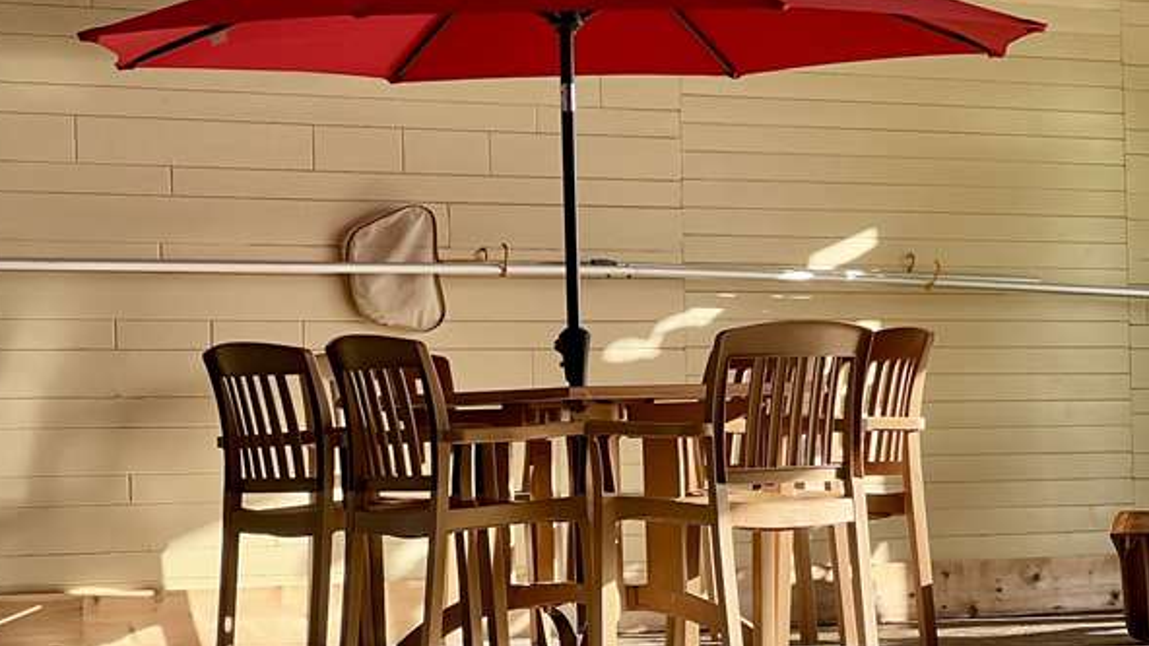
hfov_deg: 14.7
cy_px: 497
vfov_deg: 8.4
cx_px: 903
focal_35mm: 145
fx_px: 4418
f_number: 2.8
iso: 32
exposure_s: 1/107
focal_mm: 9
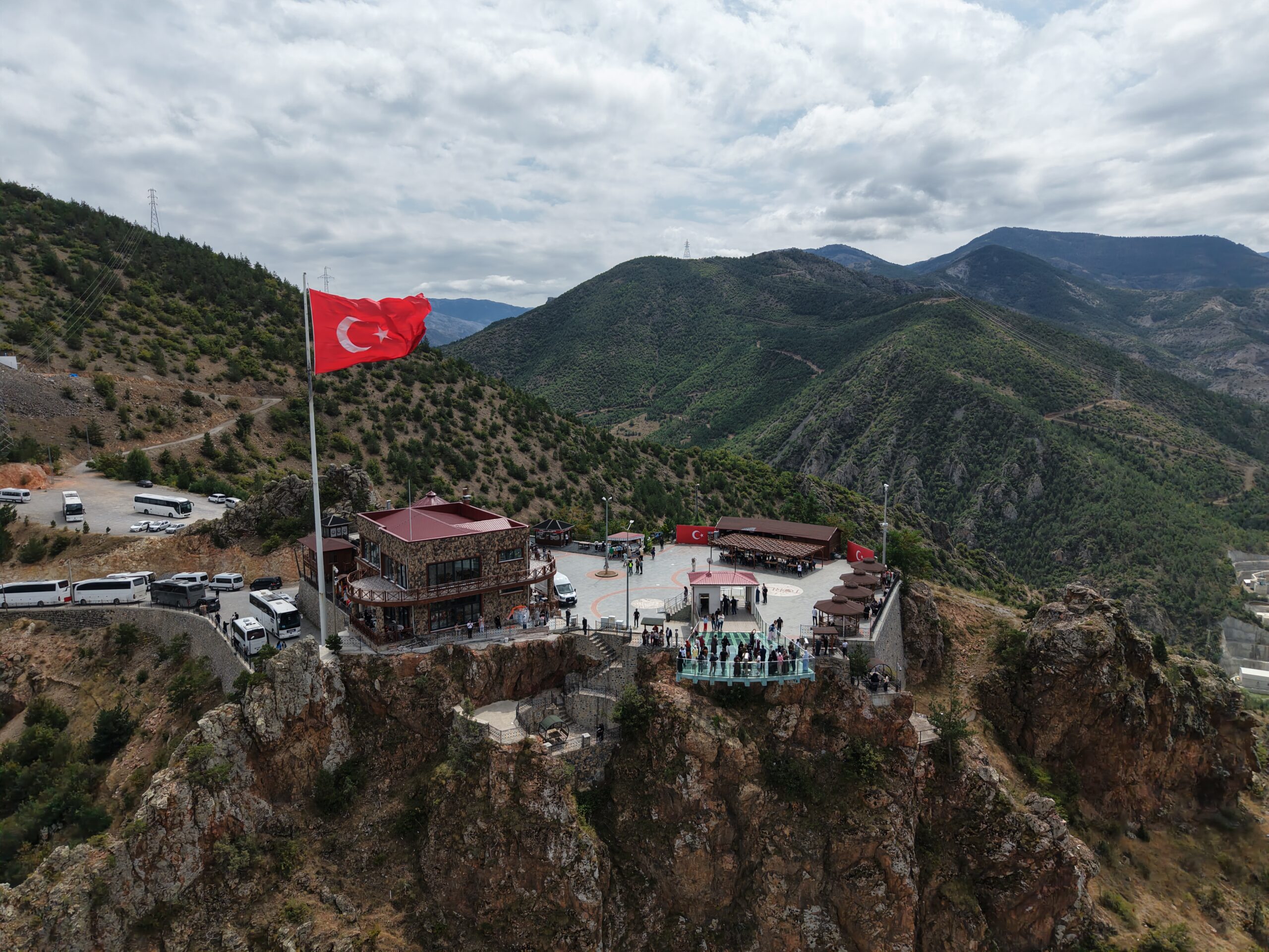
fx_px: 880
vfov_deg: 56.8
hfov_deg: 71.6
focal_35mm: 24
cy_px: 476
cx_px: 634
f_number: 1.8
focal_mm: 8.67
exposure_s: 1/500
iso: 100
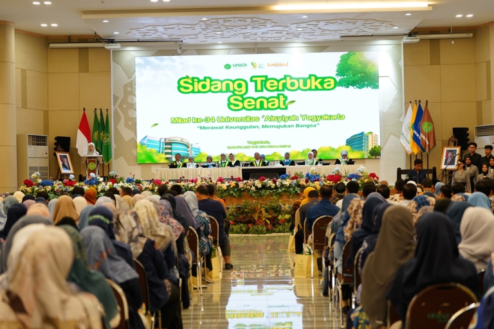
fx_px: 960
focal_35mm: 70
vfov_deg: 19.5
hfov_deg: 28.8
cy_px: 164
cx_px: 247
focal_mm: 70
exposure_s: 1/250
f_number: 3.2
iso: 1600
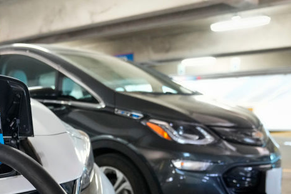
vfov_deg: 23.3
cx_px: 78
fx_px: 445
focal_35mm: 55
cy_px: 209
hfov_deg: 35.5
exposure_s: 1/100
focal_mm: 25
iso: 5000
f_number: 2.8
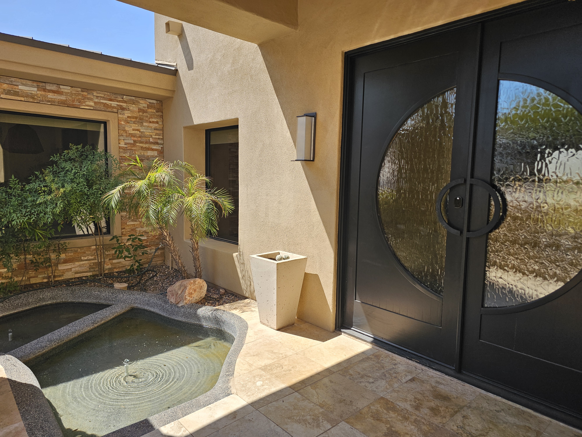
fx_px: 387
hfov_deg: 73.9
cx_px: 291
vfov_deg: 58.9
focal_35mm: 23
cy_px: 218
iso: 16
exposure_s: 1/487
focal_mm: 6.3
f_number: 1.7
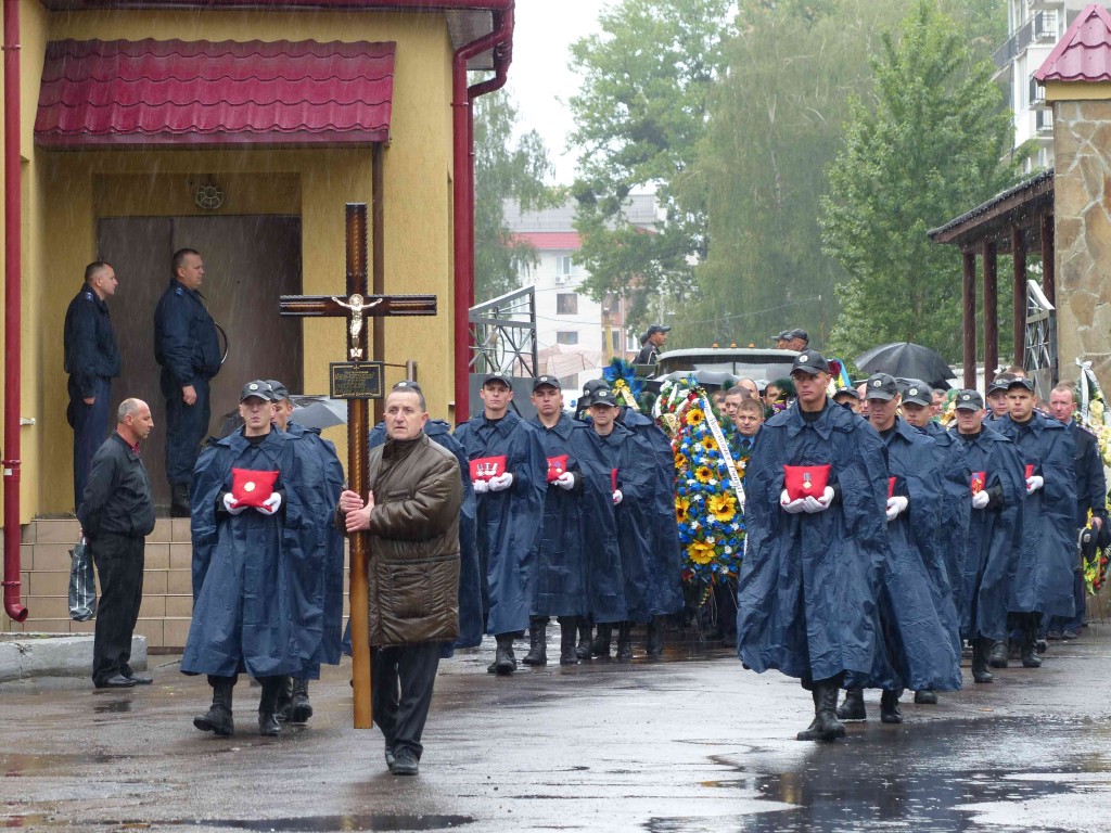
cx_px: 556
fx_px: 6451
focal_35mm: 201
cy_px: 416
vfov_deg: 7.4
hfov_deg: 9.8
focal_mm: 36.2
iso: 100
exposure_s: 1/125
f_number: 4
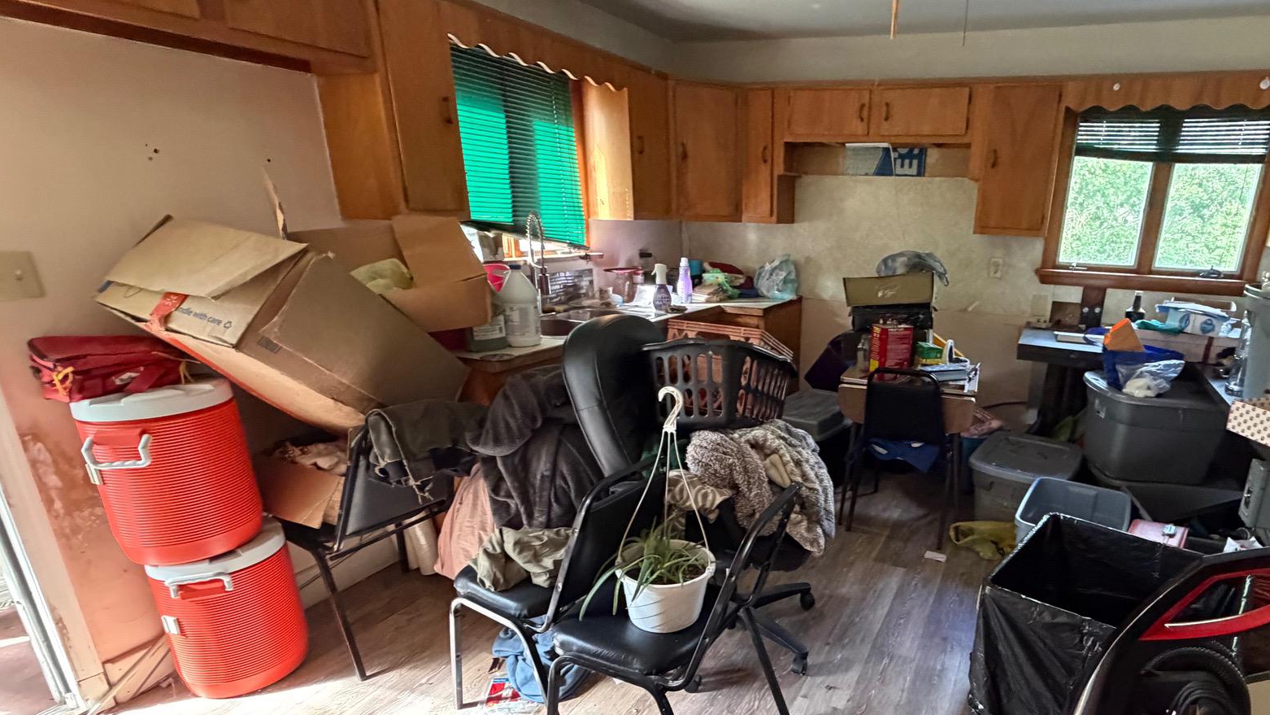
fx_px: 674
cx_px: 815
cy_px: 429
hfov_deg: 84.5
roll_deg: -2.7
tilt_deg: -17.7
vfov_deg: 55.5
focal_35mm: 20
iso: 800
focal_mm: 2.22
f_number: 2.2
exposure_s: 1/60
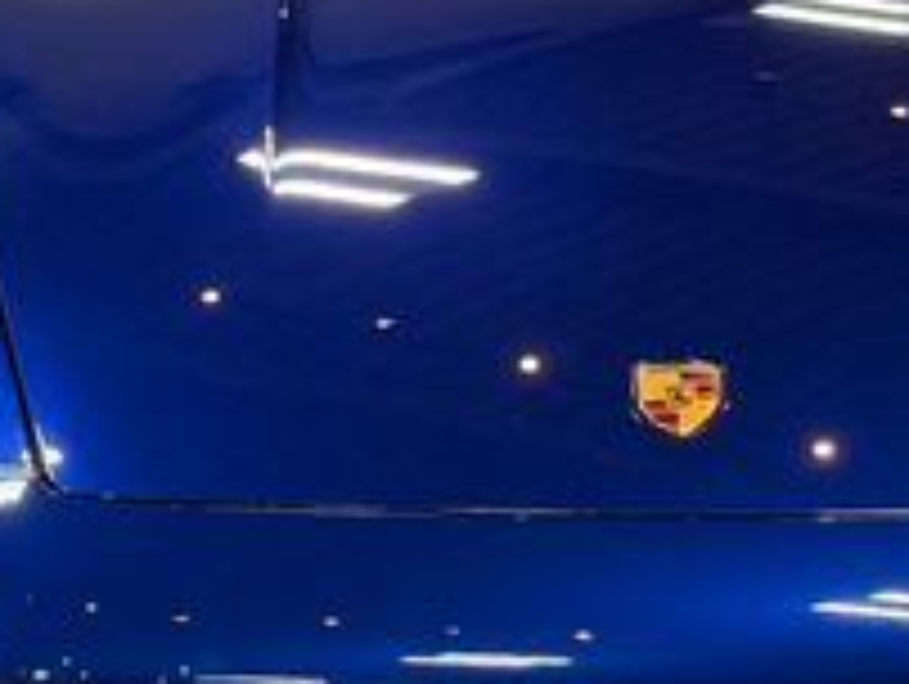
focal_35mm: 152
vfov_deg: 9.8
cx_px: 675
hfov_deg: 12.9
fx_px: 3996
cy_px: 270
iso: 125
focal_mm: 6.76
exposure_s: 1/217
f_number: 1.78
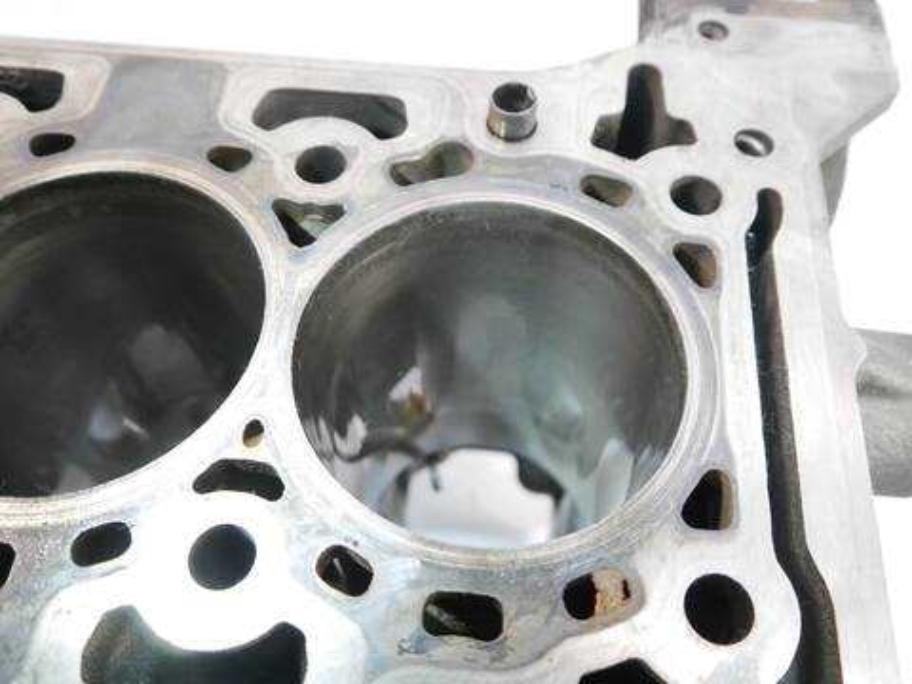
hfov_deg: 60.0
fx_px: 790
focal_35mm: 30
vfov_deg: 46.8
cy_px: 342
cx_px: 456
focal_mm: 15
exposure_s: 1/125
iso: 3200
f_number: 3.6
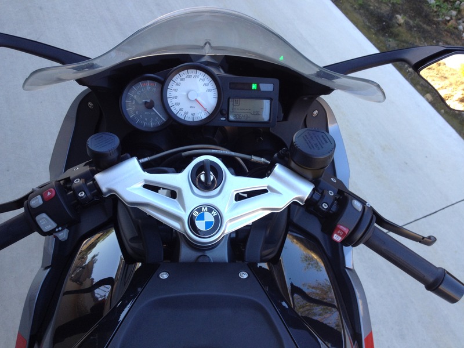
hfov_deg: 52.6
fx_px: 469
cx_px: 232
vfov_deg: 40.7
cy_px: 174
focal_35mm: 35
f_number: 2.4
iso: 50
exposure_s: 1/120
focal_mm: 4.28
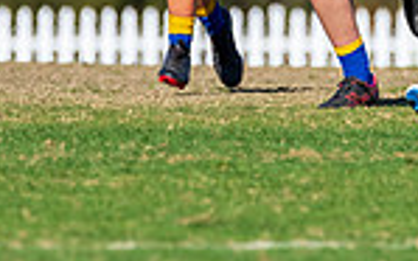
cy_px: -262
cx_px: 238
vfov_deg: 0.7
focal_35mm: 1990
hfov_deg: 1.1
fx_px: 22661
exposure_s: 1/2000
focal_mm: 500
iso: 800
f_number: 9
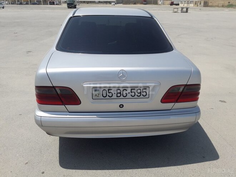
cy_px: 88
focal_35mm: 28
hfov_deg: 63.4
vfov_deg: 49.7
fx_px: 191
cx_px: 118
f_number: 1.9
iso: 40
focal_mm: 3.7
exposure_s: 1/2646
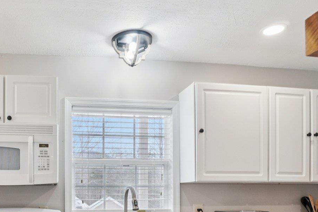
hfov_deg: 54.0
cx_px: 93
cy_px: 205
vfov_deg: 35.6
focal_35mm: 34
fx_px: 300
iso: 250
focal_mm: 10
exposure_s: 1/30
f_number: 8
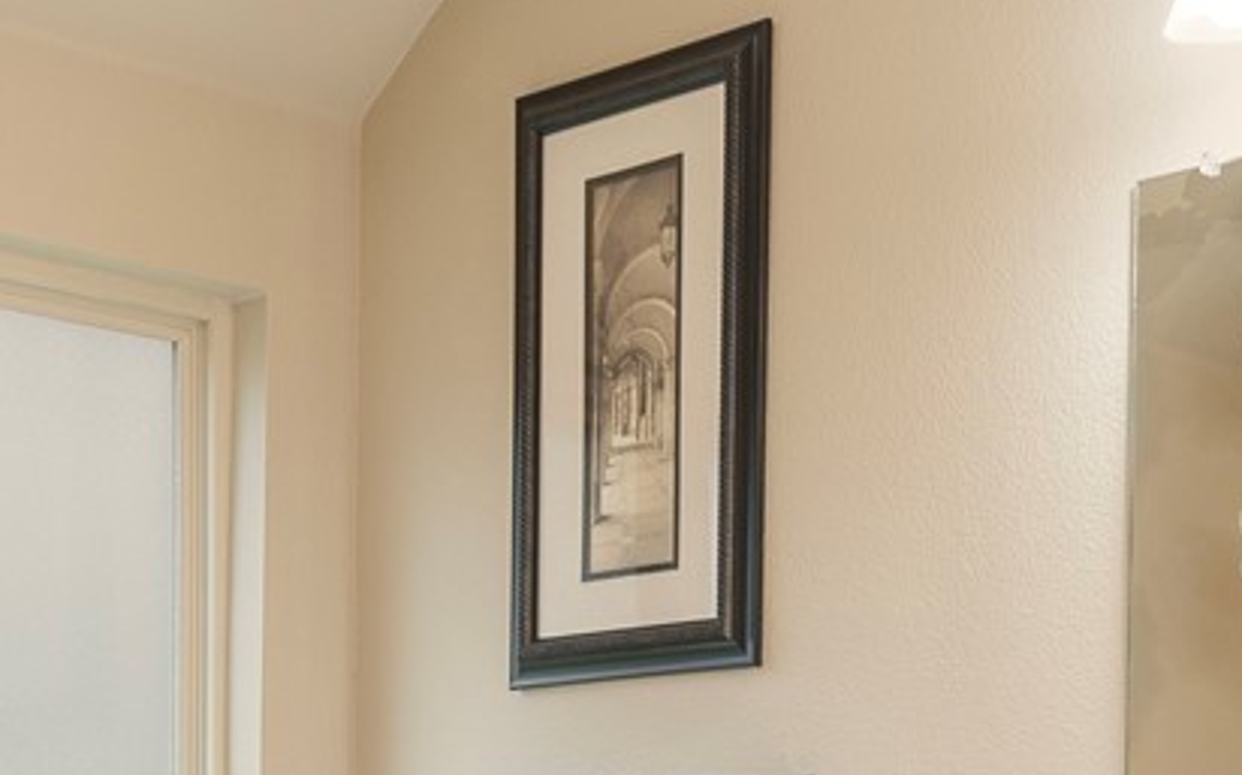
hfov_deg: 24.0
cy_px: 1052
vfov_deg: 14.4
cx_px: 811
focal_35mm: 86
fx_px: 2909
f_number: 7.1
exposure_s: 1/2
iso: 100
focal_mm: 16
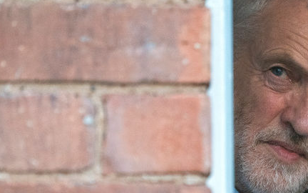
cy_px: 100
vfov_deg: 1.8
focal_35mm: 746
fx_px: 6262
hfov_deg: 2.8
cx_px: 232
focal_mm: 309
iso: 4000
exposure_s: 1/1600
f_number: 5.6
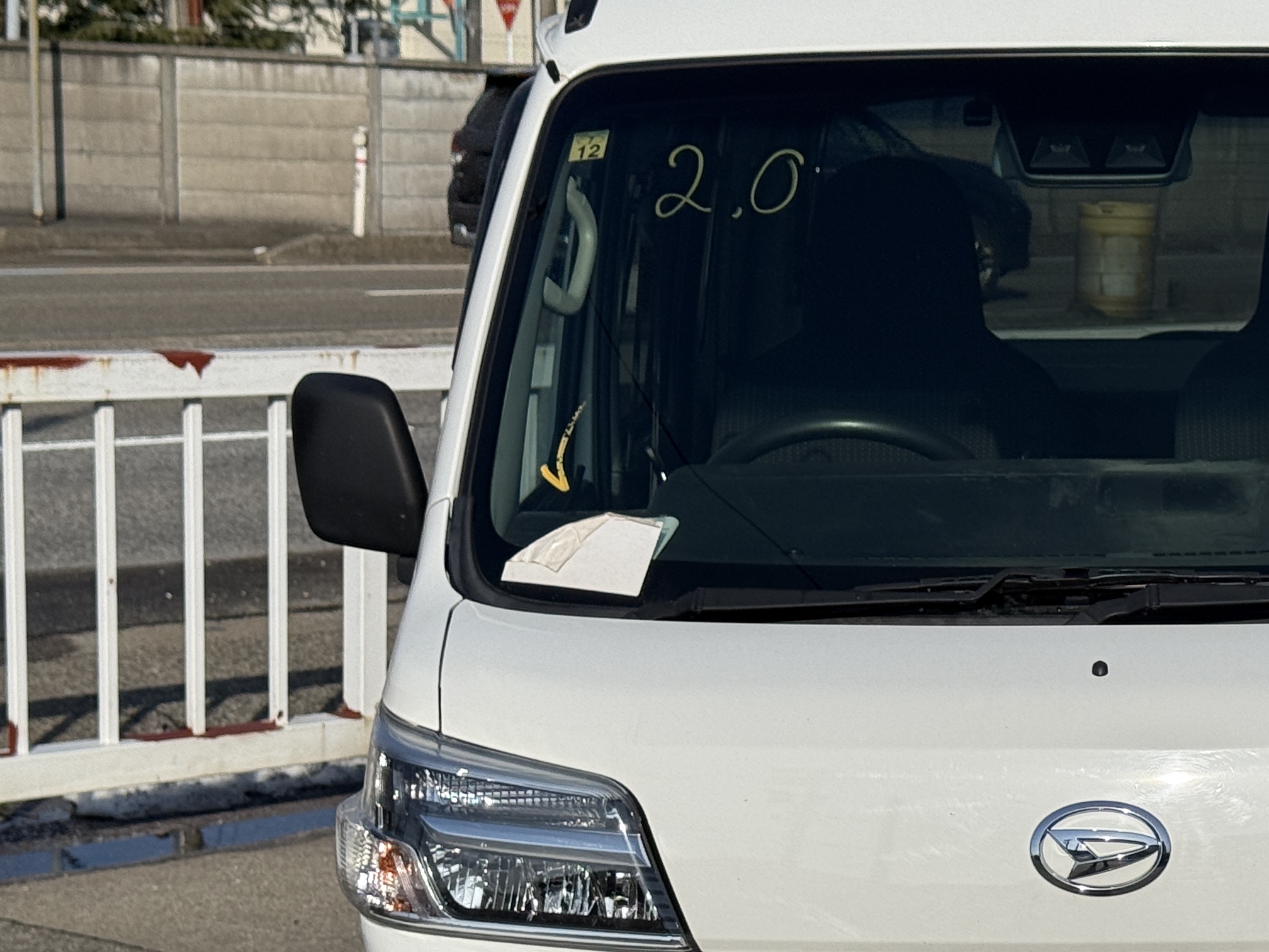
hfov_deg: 20.1
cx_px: 1108
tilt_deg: -10.7
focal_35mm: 96
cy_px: 791
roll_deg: -2.0
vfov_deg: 15.3
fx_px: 3519
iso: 64
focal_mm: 6.76
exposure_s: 1/11364
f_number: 1.78
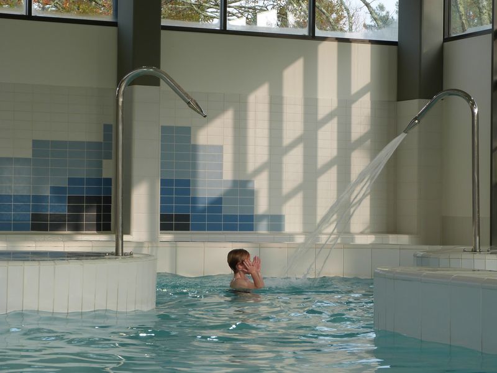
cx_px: 248
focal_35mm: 91
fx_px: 1307
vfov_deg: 16.2
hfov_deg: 21.5
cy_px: 186
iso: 100
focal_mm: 16.5
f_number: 4
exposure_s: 1/100
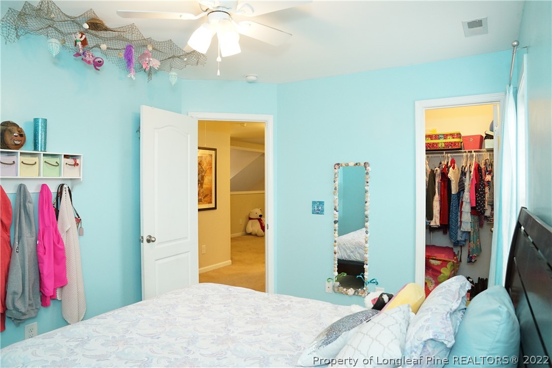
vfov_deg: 53.1
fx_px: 368
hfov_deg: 73.7
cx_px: 276
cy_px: 184
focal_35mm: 24
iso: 3200
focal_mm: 24
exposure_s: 1/100
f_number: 5
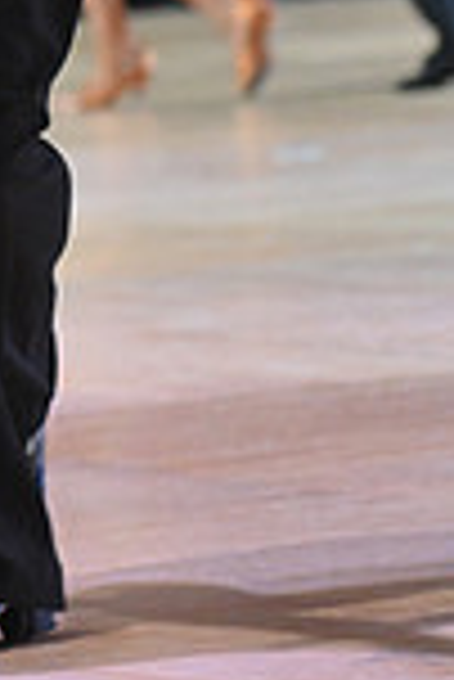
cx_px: -411
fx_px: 9040
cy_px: -261
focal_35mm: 479
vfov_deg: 4.3
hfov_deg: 2.9
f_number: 4
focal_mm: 125
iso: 2000
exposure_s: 1/250
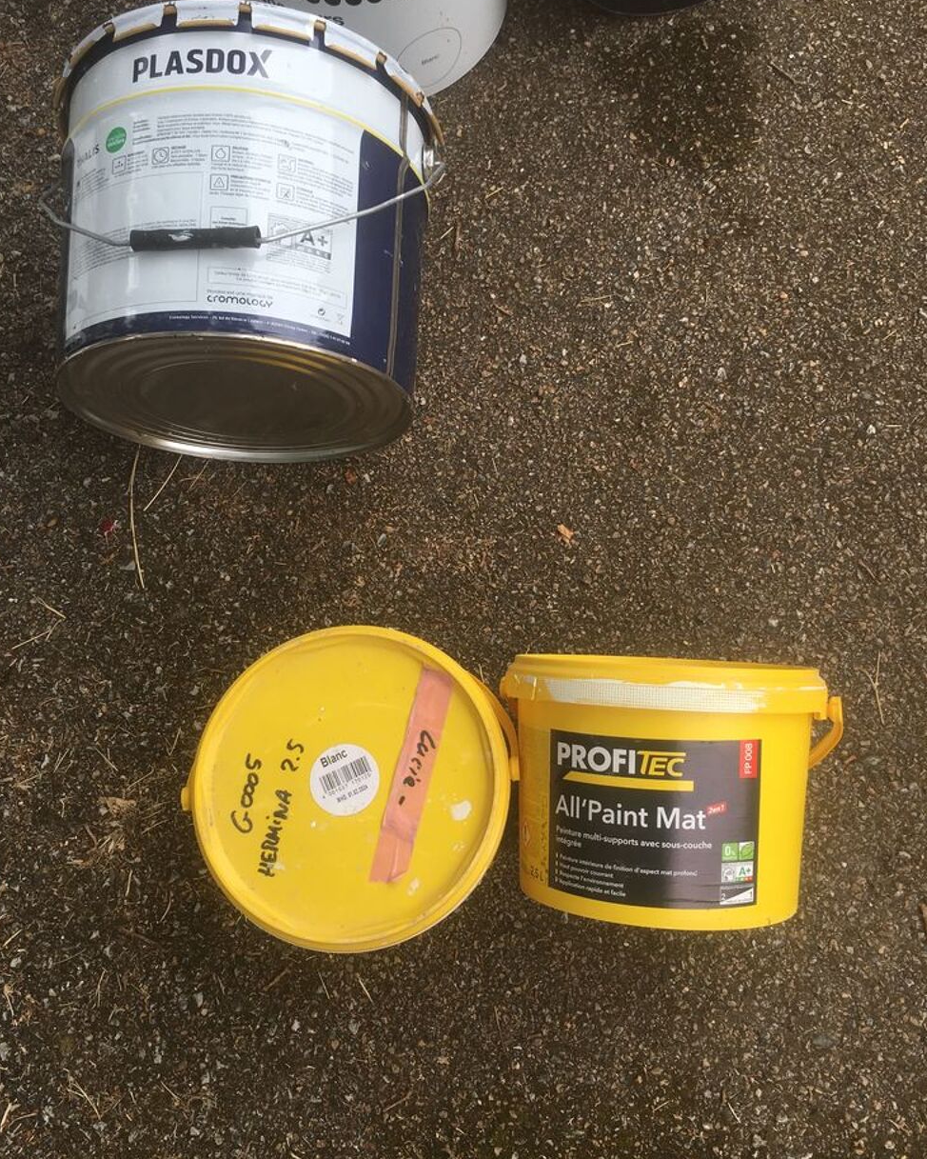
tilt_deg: -73.3
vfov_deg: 57.2
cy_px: 590
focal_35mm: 31
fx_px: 1063
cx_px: 466
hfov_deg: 47.1
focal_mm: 4.15
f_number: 2.2
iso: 25
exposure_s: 1/124
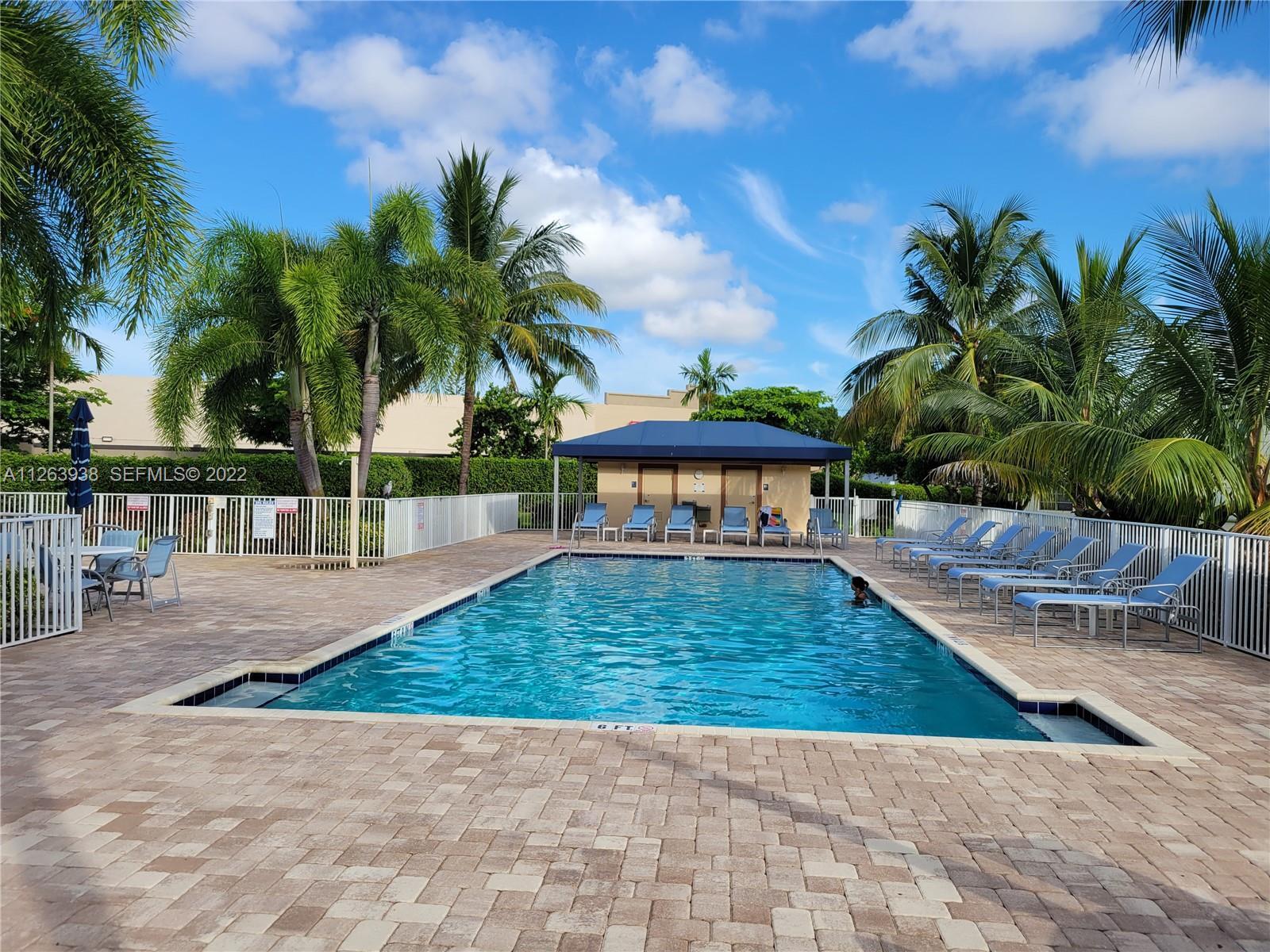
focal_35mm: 26
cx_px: 635
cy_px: 476
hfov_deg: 67.3
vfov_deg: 53.1
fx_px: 954
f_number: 1.8
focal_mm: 5.4
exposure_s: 1/1663
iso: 40
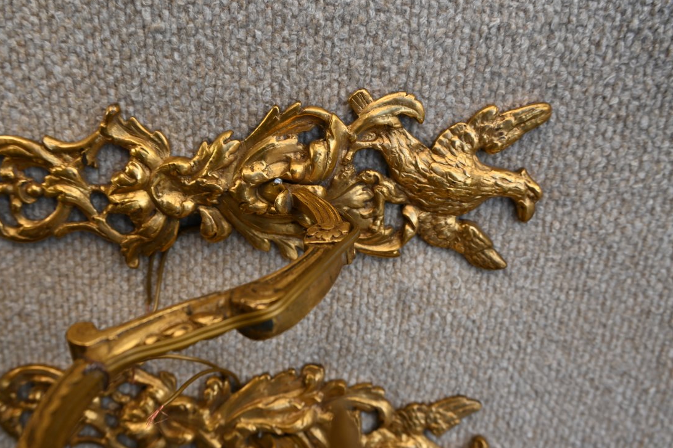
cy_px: 234
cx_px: 313
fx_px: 632
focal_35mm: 34
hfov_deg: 56.0
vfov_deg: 39.1
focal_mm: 20.5
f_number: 5.6
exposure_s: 1/250
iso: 200
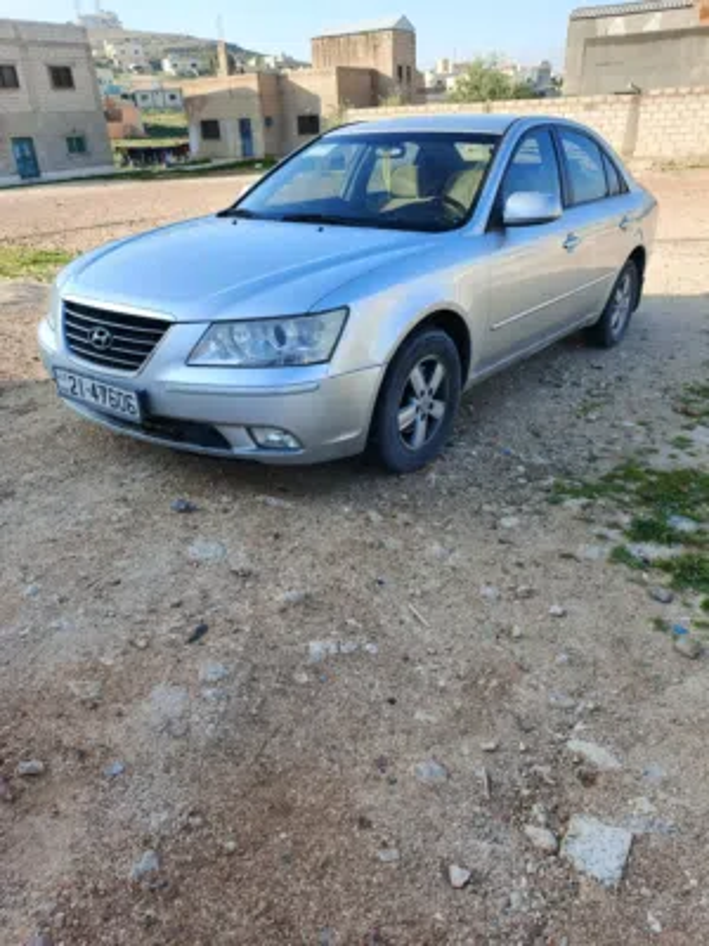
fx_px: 628
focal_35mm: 23
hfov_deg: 58.9
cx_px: 354
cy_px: 473
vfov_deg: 73.9
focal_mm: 5.89
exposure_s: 1/56.2
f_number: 1.8
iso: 50
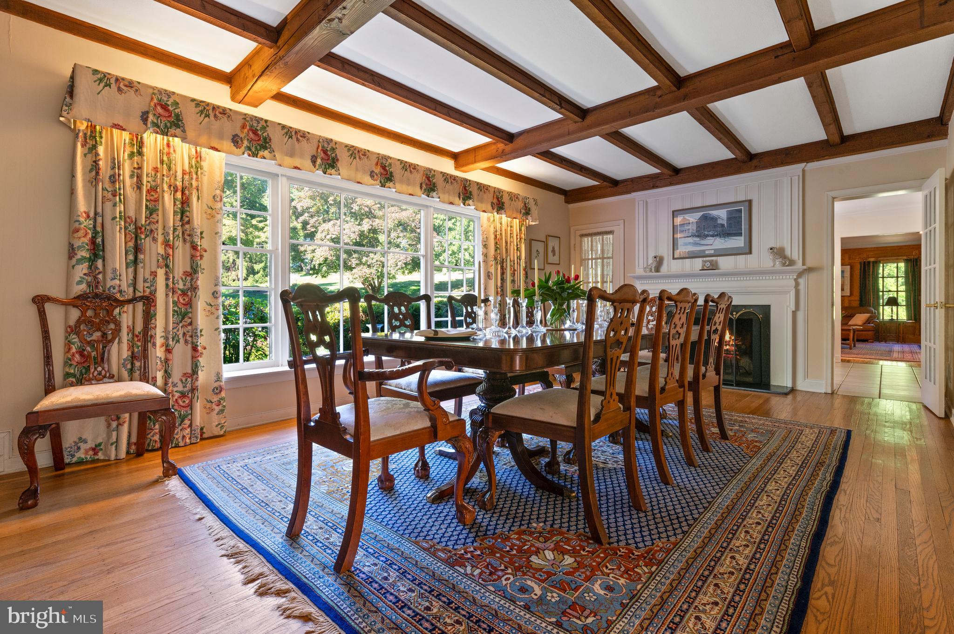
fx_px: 450
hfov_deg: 93.3
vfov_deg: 70.3
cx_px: 477
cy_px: 317
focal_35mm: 17
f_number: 9
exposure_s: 1/3
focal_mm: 17
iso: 400
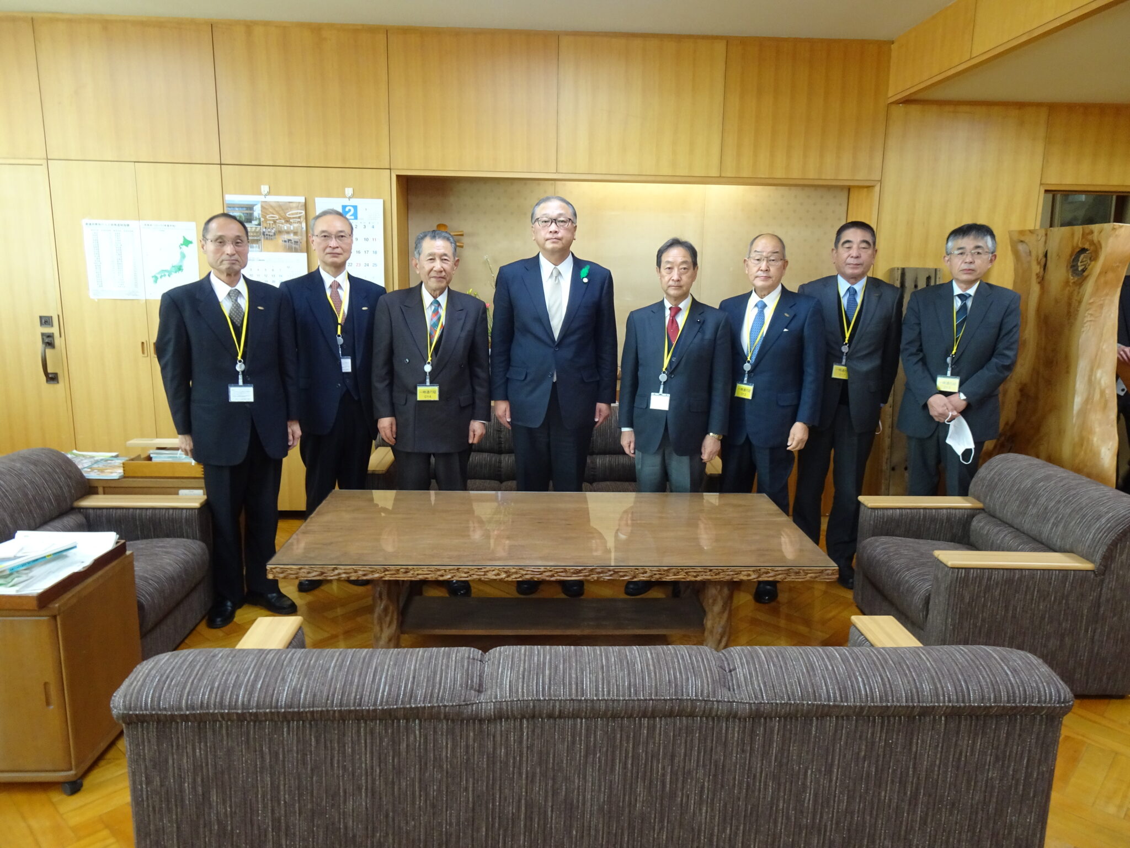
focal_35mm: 24
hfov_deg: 71.6
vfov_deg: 56.8
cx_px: 565
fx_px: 783
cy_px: 424
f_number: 3.5
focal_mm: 4.1
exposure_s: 1/30
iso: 160
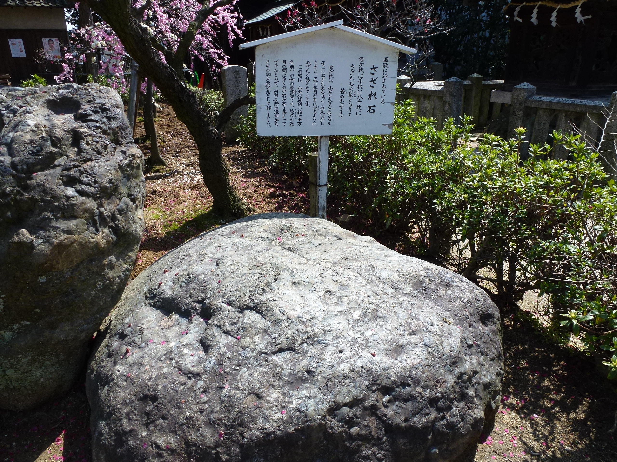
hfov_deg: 71.6
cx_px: 308
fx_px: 428
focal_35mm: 24
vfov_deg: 56.8
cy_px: 231
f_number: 4
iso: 100
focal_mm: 4.3
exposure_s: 1/400
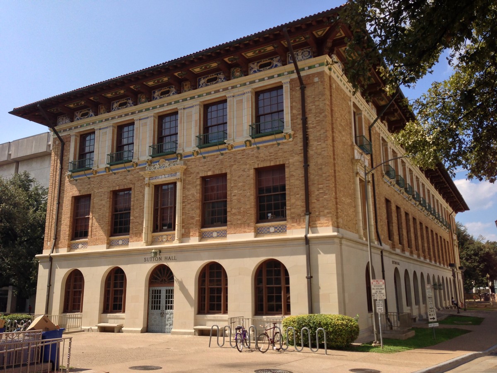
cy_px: 186
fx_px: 474
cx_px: 248
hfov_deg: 55.4
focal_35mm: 33
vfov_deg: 42.9
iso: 50
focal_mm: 4.13
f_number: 2.4
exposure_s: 1/1085
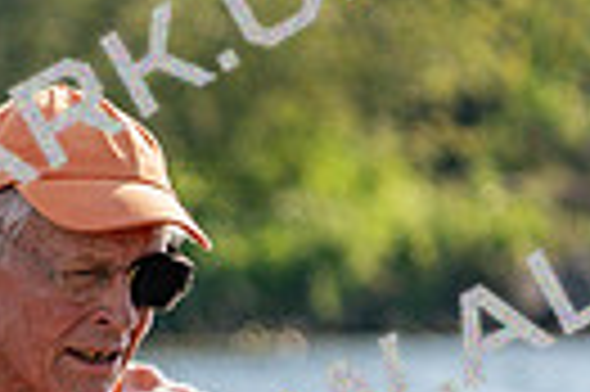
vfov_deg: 1.5
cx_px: -297
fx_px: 14519
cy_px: 674
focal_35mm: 887
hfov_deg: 2.3
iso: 250
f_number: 5.6
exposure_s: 1/1600
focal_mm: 200
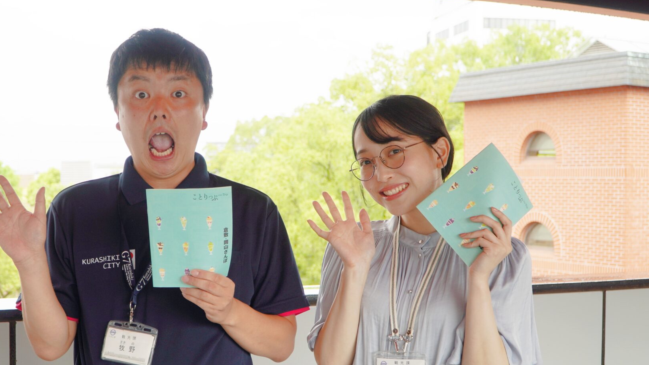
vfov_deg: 22.2
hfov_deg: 38.3
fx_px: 929
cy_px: 211
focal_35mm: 54
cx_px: 253
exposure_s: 1/80
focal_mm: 28
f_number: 4.5
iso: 100
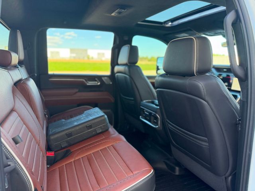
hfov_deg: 71.6
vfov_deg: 56.8
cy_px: 96
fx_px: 177
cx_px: 128
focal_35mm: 24
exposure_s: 1/80
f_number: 1.78
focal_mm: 6.76
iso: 200
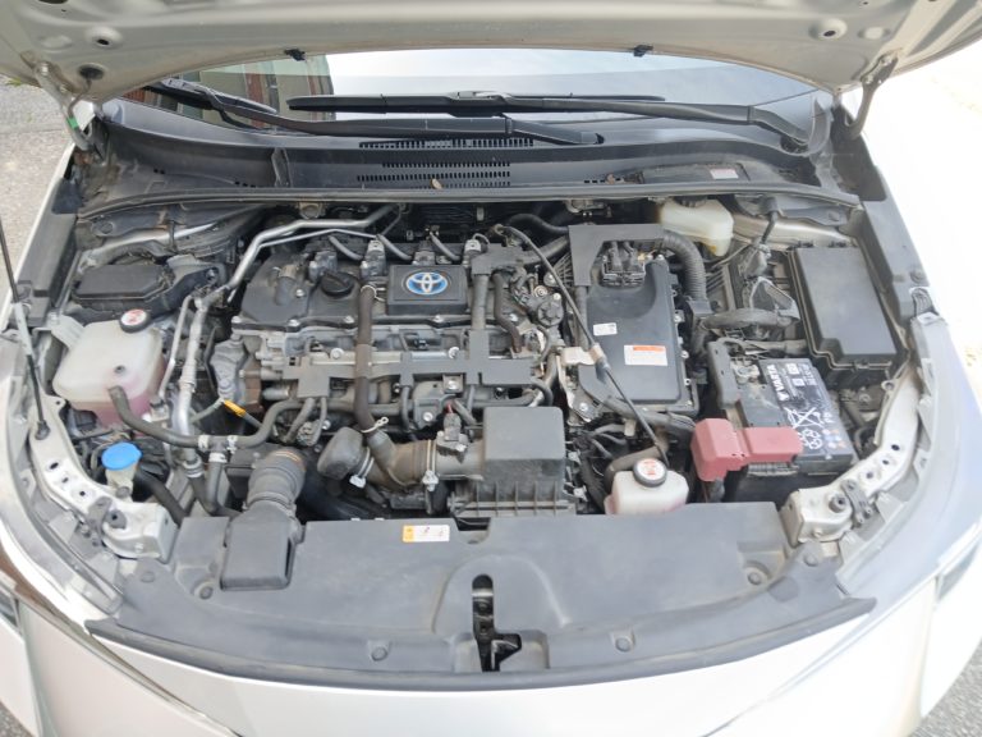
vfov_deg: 53.1
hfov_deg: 67.3
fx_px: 738
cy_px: 368
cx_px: 491
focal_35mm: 26
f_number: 1.8
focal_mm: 3.98
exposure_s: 1/50
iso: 50
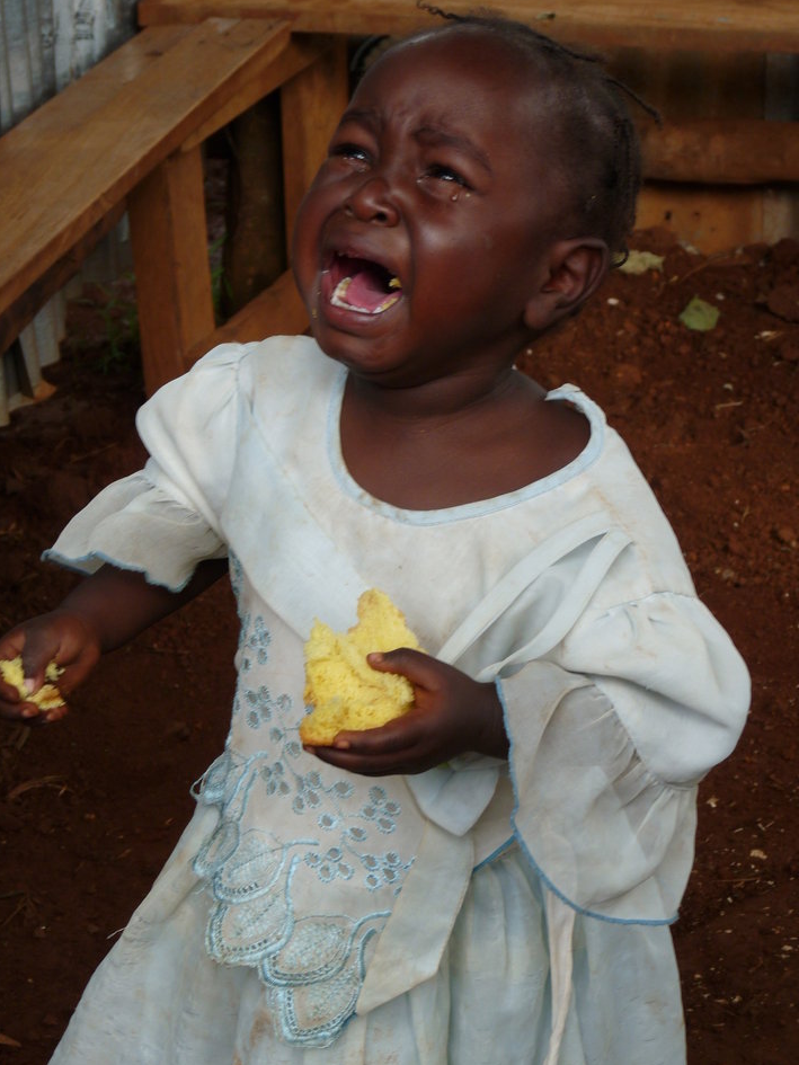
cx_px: 402
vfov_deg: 21.5
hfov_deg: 16.2
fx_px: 2800
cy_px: 502
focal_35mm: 91
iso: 100
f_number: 3.6
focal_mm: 14.9
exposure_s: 1/100
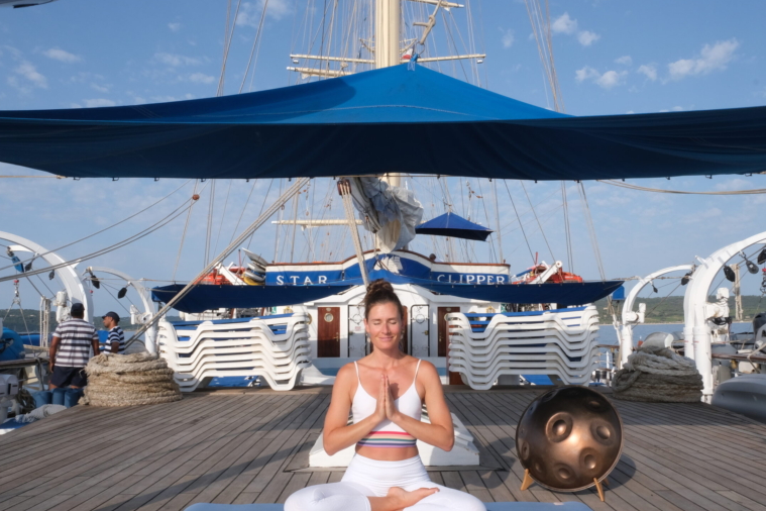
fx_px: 681
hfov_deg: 58.7
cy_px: 276
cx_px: 387
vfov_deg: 41.1
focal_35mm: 32
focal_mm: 18
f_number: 22
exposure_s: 1/125
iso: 500
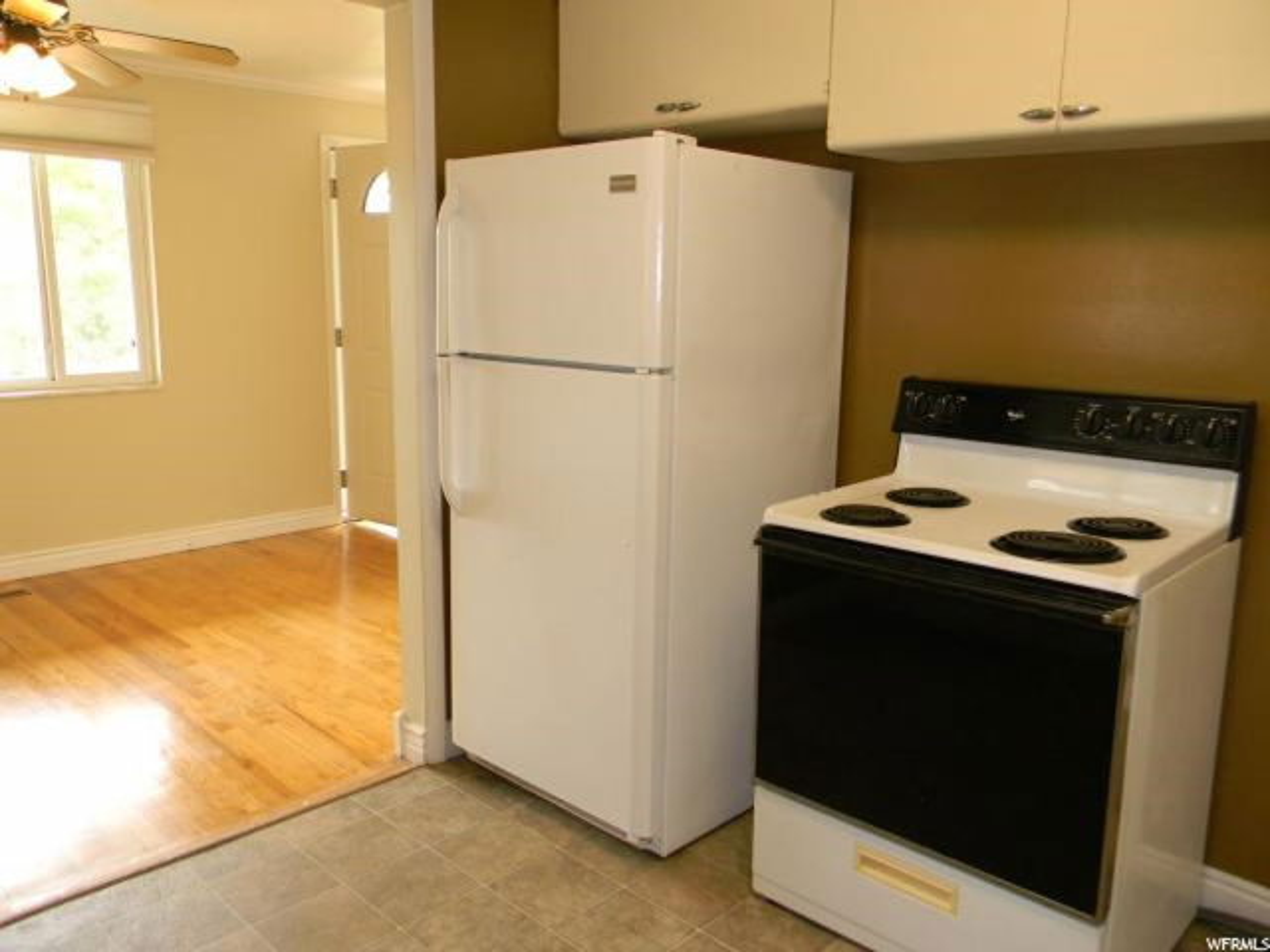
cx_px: 635
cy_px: 476
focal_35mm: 28
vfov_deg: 49.7
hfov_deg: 63.4
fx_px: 1027
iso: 200
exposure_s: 1/30
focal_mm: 5
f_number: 3.5
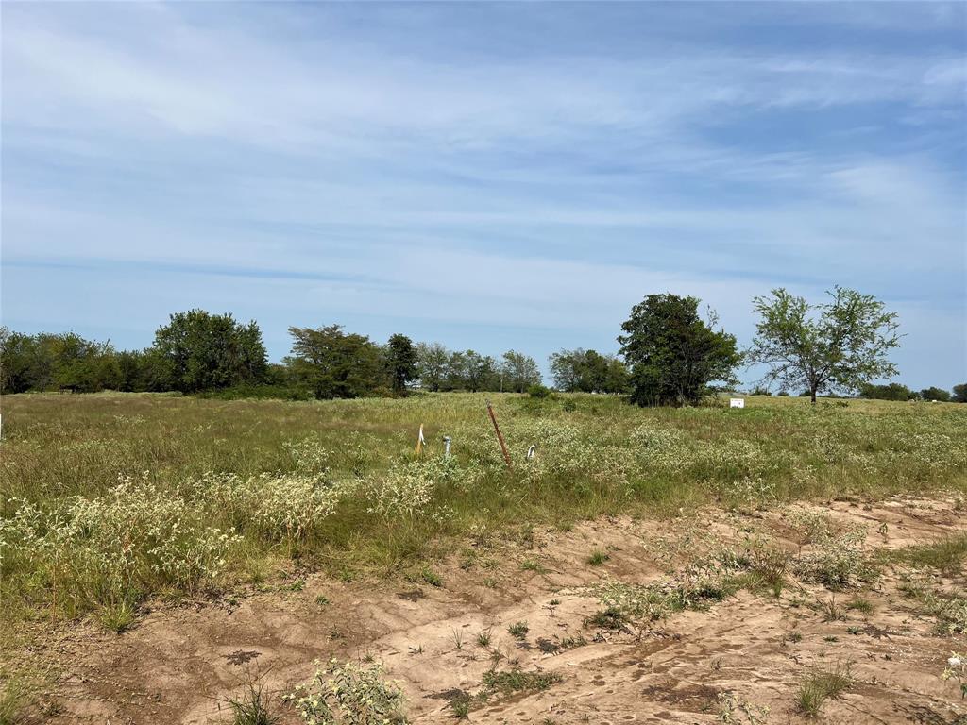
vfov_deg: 53.1
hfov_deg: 67.3
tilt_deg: +3.6
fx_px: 726
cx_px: 484
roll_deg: -1.3
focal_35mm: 26
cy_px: 362
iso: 50
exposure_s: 1/6579
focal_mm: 5.7
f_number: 1.5
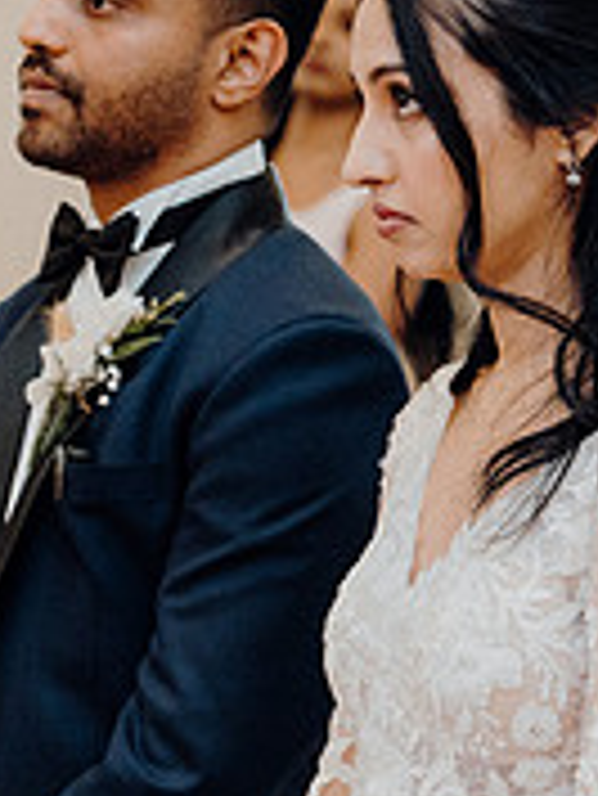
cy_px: 326
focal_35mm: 198
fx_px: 4555
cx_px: 337
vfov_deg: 10.0
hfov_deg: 7.5
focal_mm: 63
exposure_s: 1/250
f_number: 3.5
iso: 2500
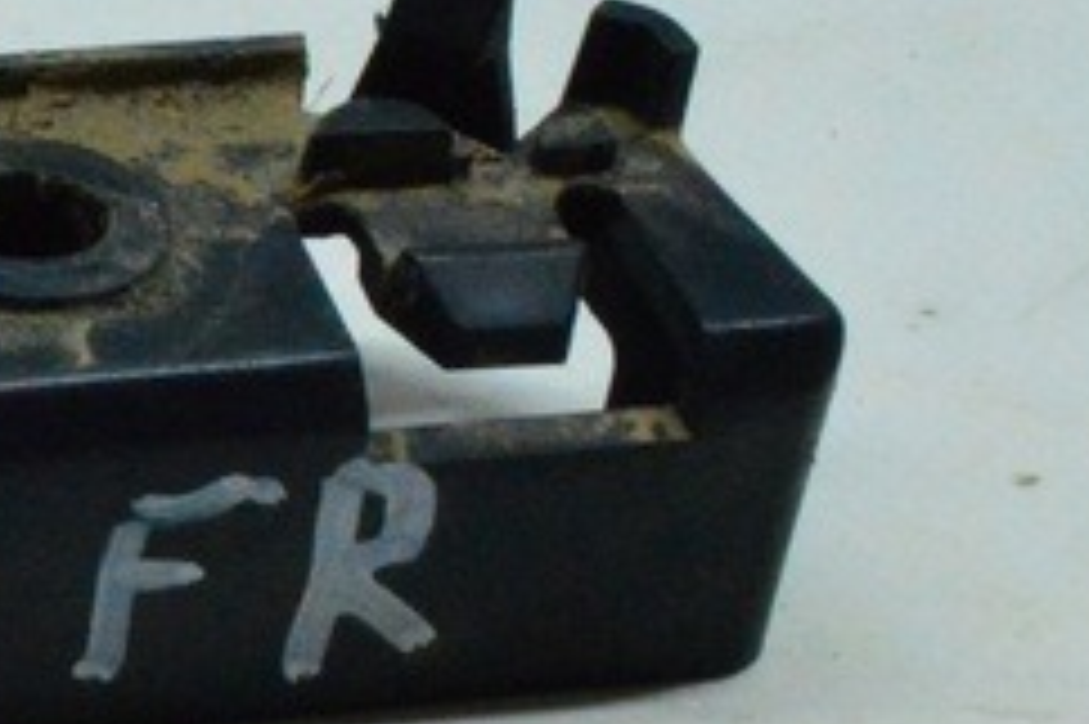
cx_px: -788
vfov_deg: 8.3
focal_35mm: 165
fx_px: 4988
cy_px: 375
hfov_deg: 11.6
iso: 6400
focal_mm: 26
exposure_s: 1/40
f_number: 25
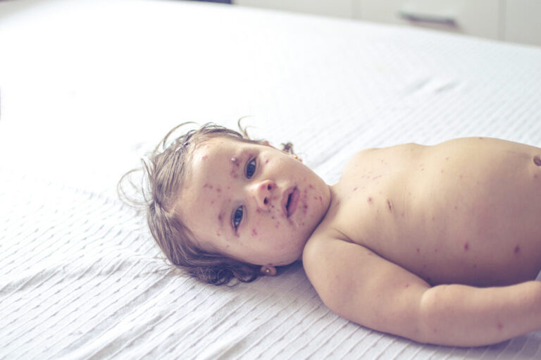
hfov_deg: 37.9
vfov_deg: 25.7
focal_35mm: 52
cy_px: 180
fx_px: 788
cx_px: 270
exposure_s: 1/40
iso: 200
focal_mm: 35
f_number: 2.2
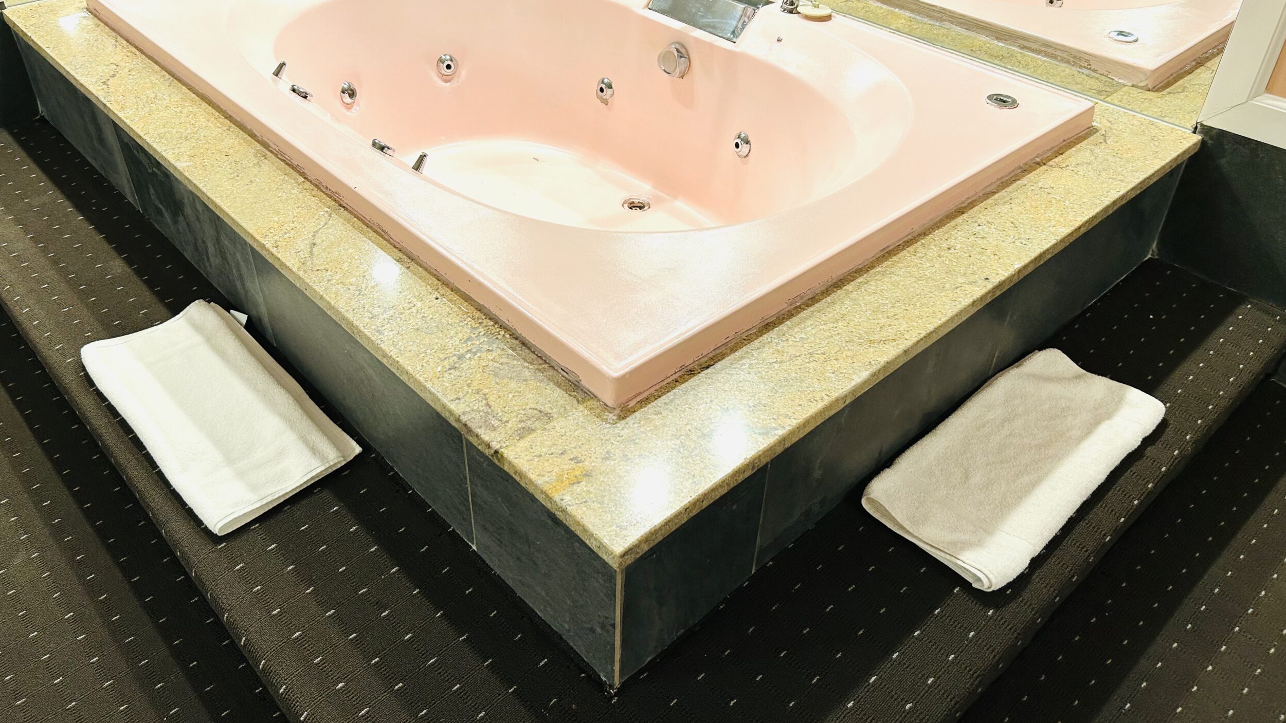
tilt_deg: -35.2
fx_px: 989
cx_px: 630
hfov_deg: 66.1
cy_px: 287
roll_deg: -0.8
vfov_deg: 40.0
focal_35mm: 29
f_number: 1.5
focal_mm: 5.7
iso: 80
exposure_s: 1/60
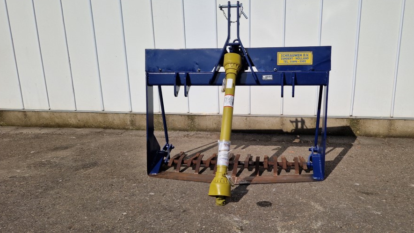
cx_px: 233
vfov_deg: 40.2
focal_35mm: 29
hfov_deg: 65.8
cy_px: 121
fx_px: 318
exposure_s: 1/5680
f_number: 1.8
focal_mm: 5.4
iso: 50
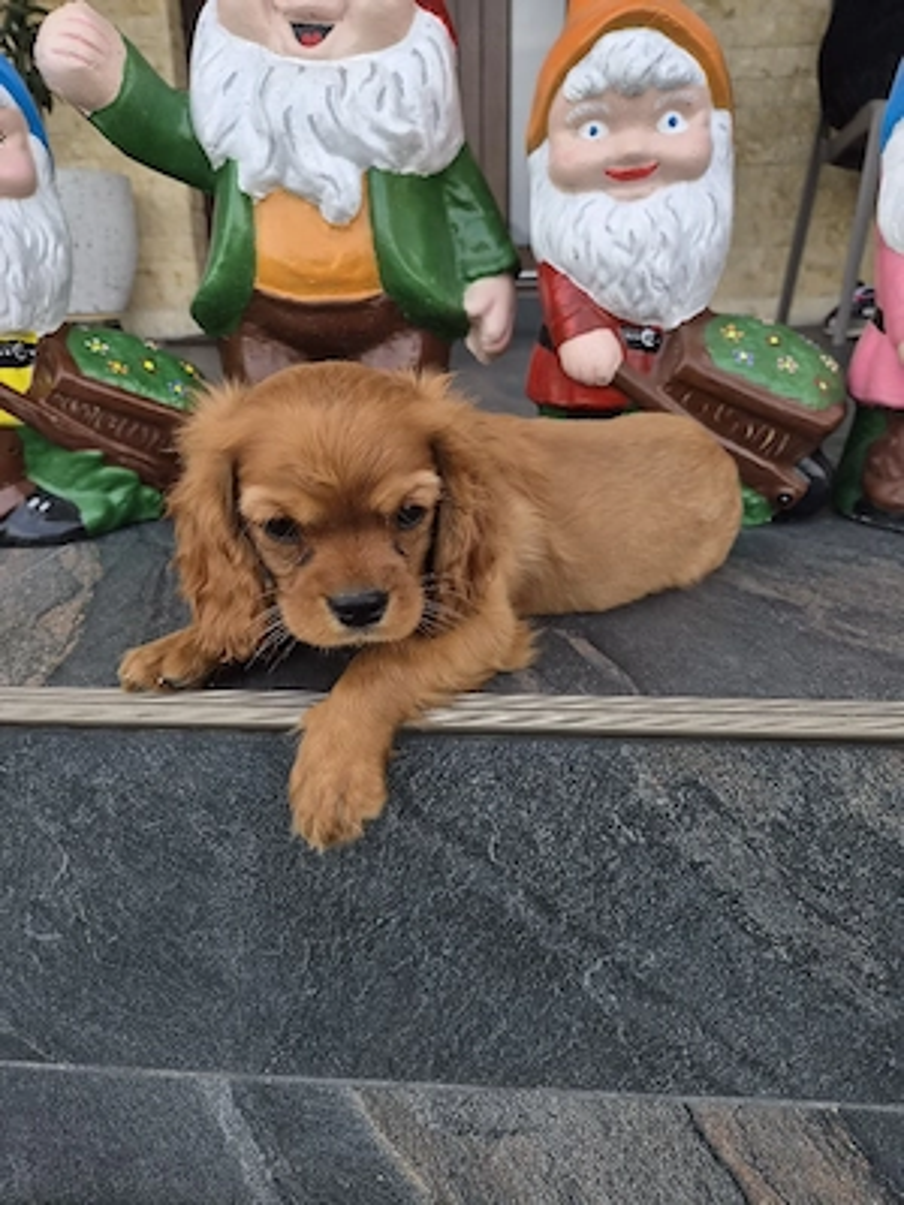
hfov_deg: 58.9
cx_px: 452
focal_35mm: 23
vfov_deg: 73.9
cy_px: 602
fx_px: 801
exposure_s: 1/588
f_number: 1.8
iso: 80
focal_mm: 5.4
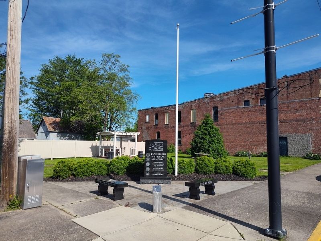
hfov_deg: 73.9
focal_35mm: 23
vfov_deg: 58.9
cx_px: 160
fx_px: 213
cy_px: 120
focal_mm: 5.56
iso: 100
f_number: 1.8
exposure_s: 1/2026
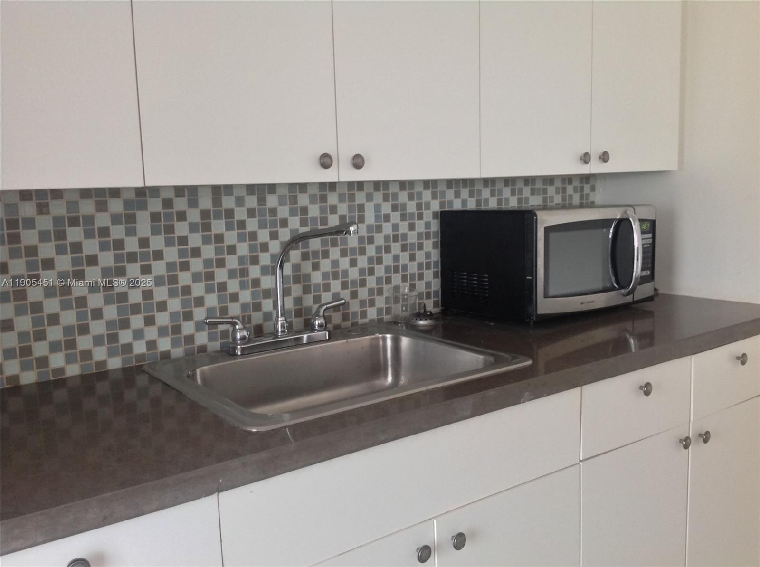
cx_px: 380
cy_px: 284
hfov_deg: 52.7
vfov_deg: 40.6
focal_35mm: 35
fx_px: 767
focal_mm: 4.28
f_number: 2.4
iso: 160
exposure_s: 1/15
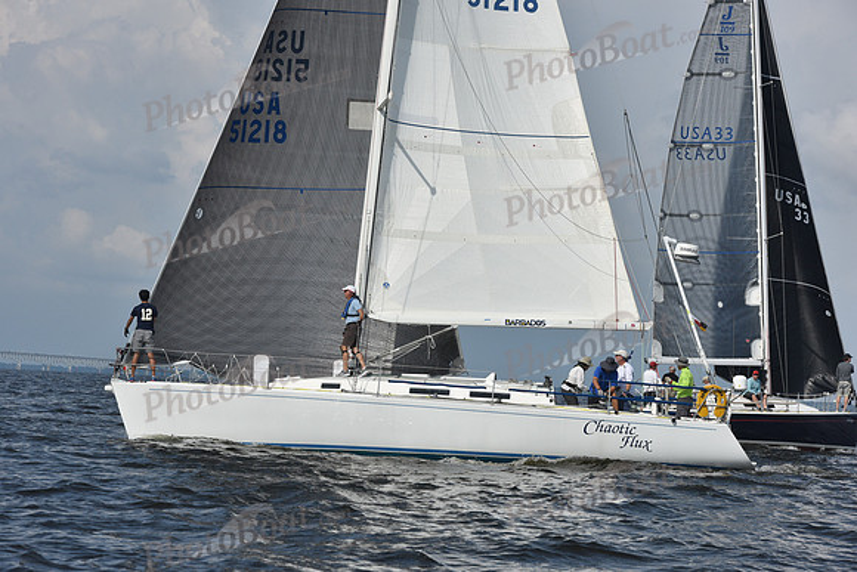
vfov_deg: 10.6
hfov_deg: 15.8
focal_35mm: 130
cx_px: 428
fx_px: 3095
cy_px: 286
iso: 320
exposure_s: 1/1250
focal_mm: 130
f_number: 11
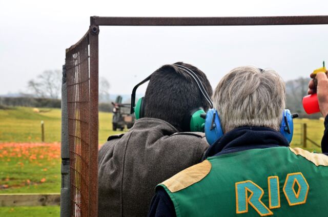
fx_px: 1022
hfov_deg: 18.2
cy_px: 108
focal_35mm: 112
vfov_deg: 12.1
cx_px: 164
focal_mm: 75
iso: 400
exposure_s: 1/100
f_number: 16
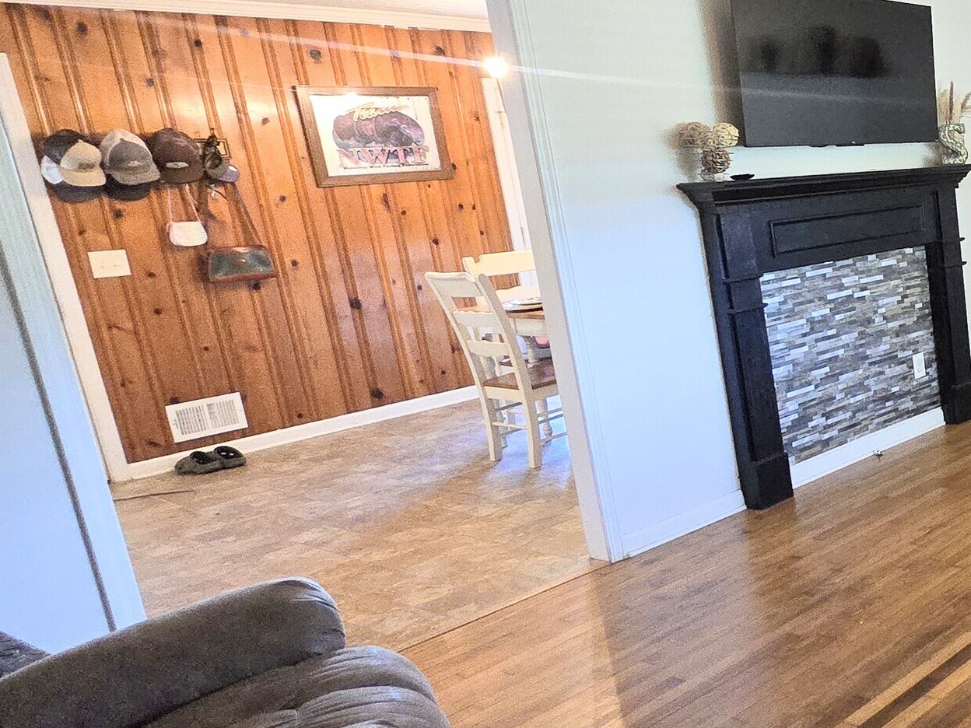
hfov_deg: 39.5
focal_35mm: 32
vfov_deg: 44.1
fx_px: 898
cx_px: 1184
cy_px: 341
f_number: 2.2
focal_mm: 2.2
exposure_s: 1/60
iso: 500
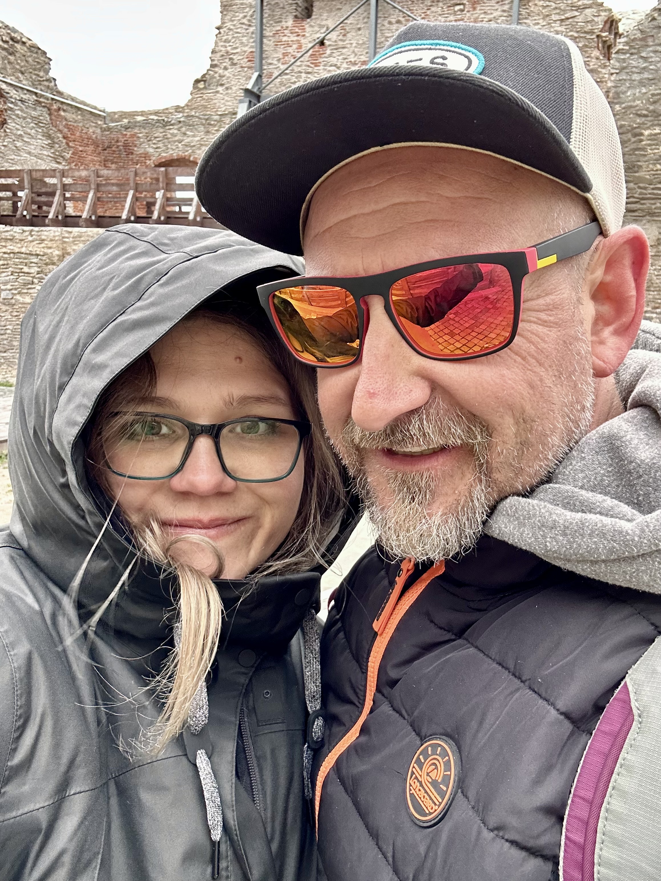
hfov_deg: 46.8
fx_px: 764
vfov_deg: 60.0
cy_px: 440
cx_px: 330
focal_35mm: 30
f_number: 1.9
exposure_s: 1/121
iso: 64
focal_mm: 2.69
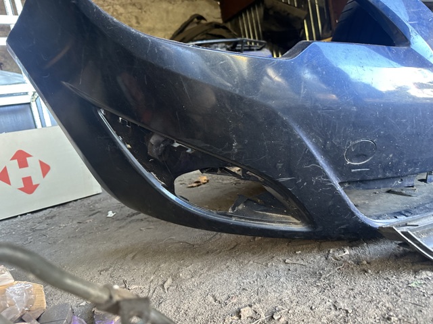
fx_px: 300
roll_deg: +9.9
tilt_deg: -9.0
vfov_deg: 56.8
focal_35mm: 24
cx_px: 216
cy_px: 162
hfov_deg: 71.6
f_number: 1.78
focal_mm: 6.86
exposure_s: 1/60
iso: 400
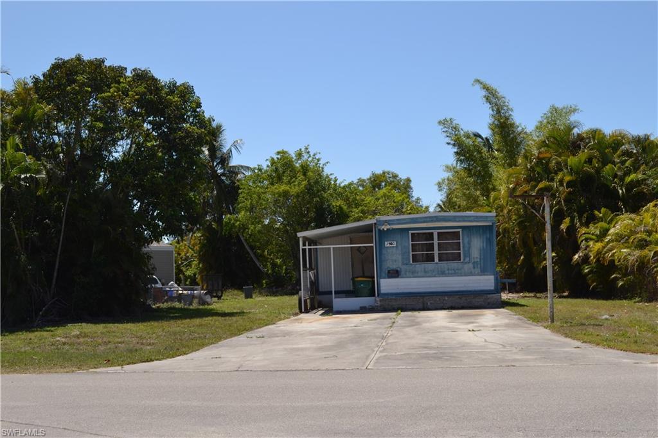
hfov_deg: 46.4
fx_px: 767
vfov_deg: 31.9
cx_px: 329
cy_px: 219
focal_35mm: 42
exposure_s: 1/200
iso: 100
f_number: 8
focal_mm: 28
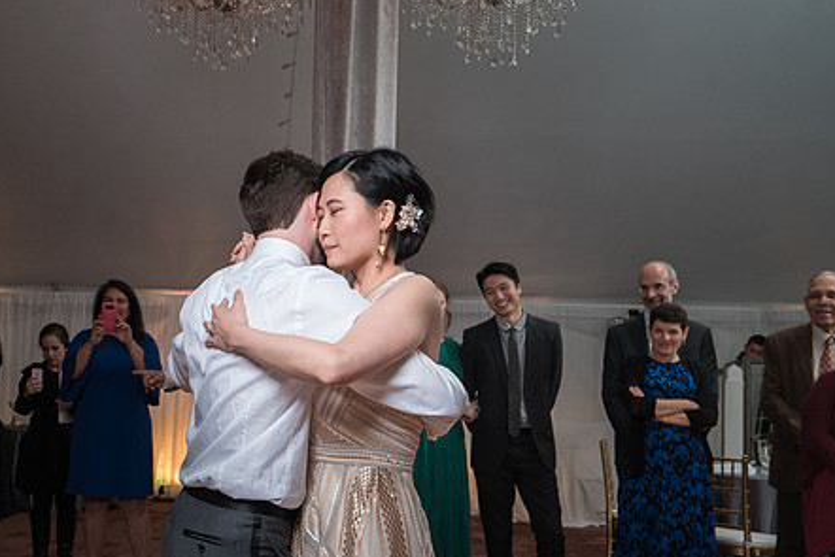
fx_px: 1044
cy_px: 334
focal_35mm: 45
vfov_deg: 29.8
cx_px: 189
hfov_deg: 42.0
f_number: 5.6
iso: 2000
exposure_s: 1/200
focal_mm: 26
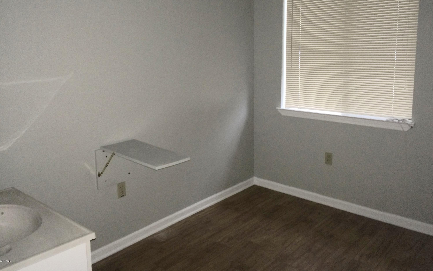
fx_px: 366
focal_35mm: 31
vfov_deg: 40.4
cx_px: 217
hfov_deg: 61.2
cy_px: 107
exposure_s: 1/16
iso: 125
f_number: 2.2
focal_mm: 4.15
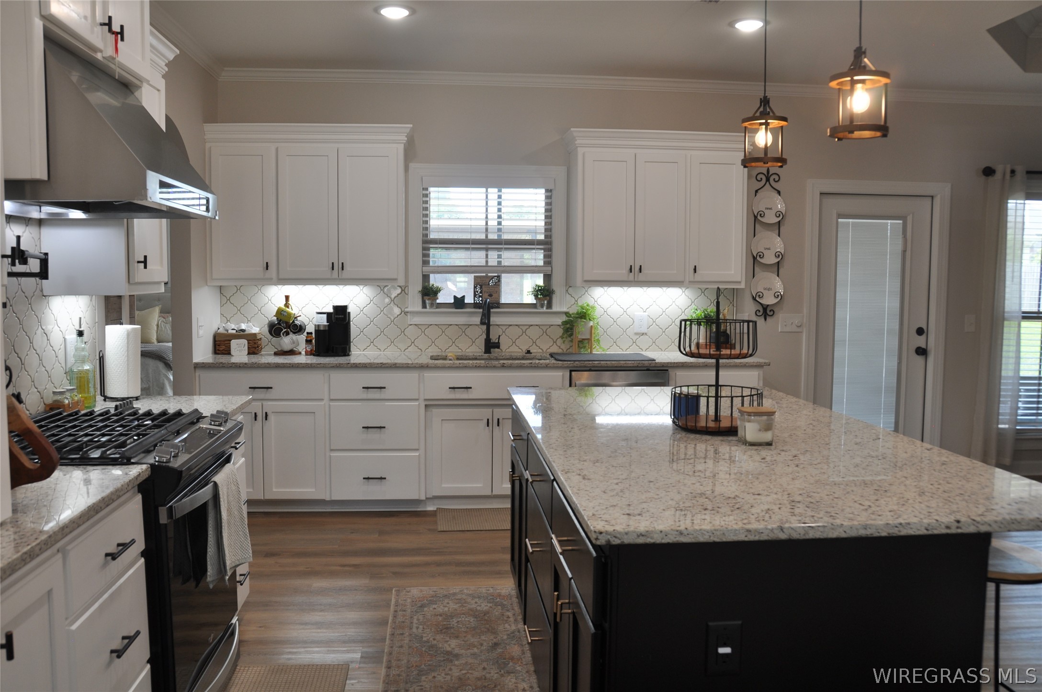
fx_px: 867
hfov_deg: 62.0
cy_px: 346
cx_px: 521
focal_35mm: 30
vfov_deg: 43.5
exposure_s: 1/40
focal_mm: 20
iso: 200
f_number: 6.3
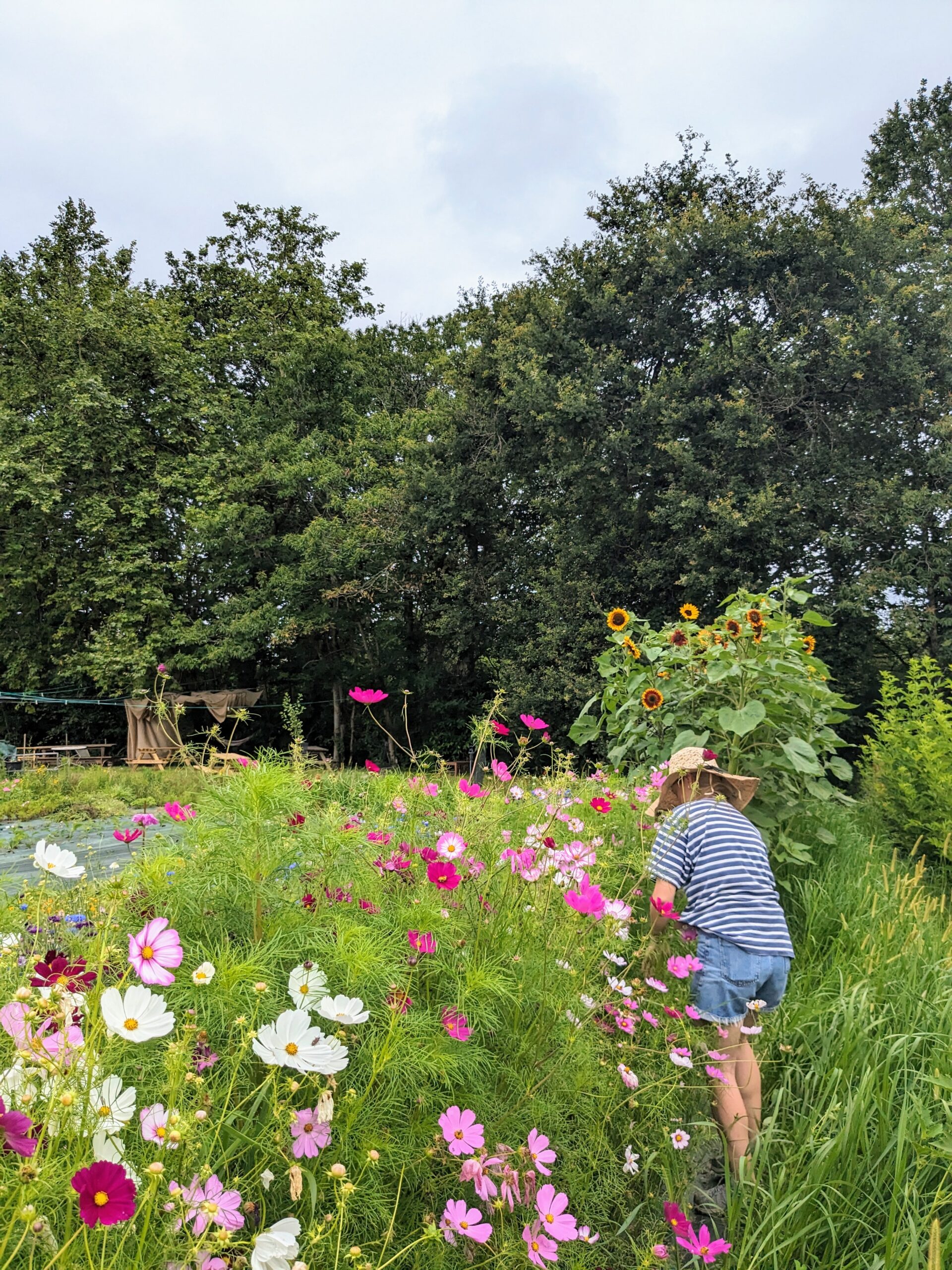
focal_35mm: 27
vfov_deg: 65.3
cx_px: 476
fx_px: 990
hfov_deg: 51.4
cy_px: 635
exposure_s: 1/3891
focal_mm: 4.38
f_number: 1.73
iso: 46
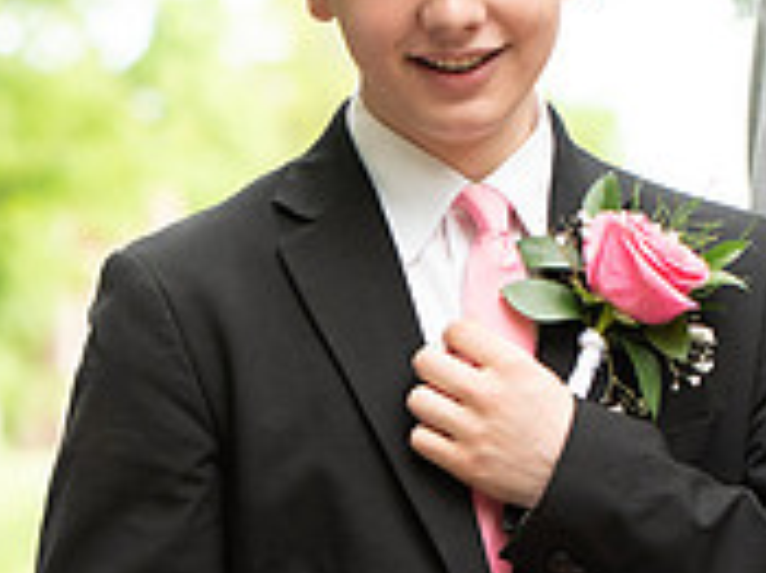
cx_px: 100
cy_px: 338
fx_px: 6700
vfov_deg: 4.9
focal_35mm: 303
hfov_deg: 6.5
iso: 500
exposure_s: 1/640
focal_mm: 70
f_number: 2.8
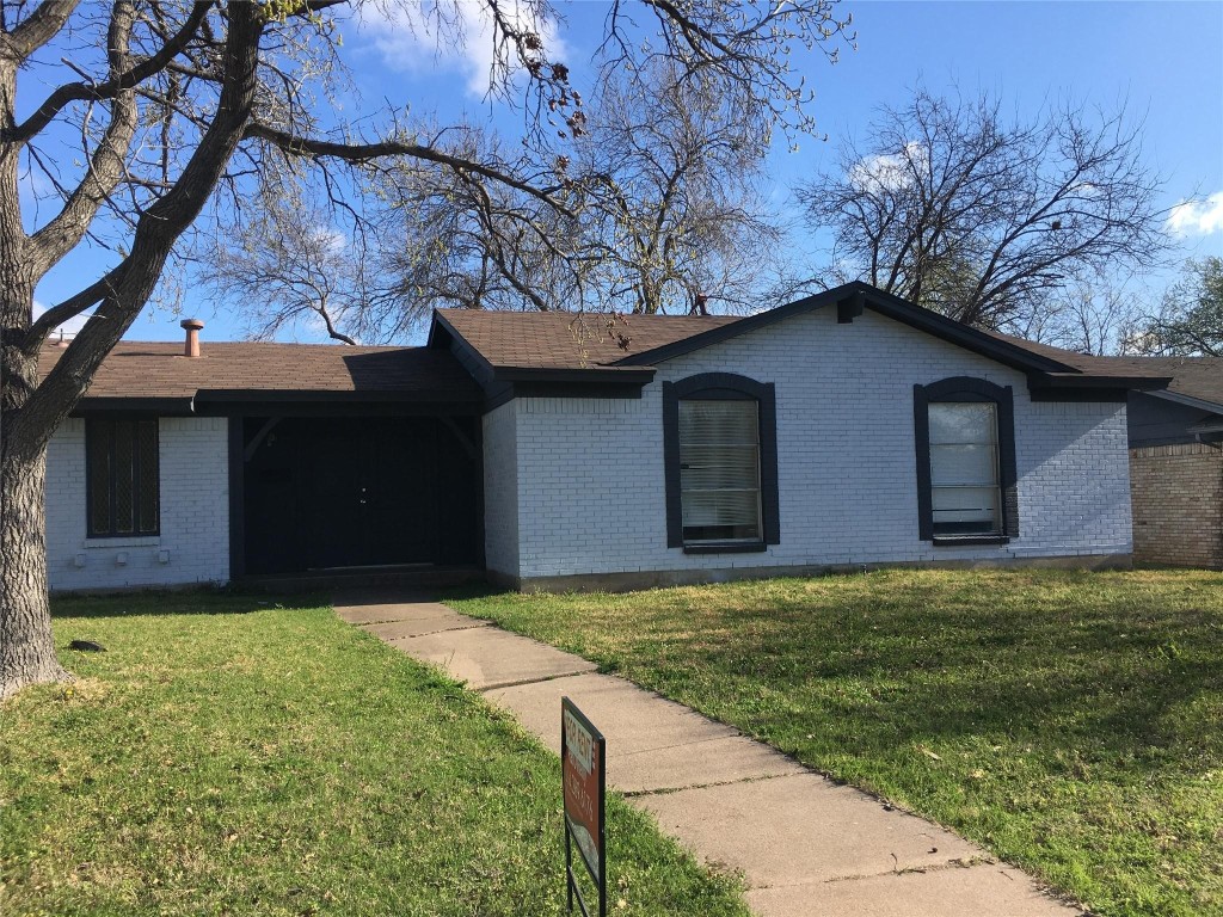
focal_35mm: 29
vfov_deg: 48.2
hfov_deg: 61.7
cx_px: 612
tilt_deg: +3.0
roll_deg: +3.0
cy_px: 458
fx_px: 1025
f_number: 2.2
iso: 25
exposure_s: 1/974
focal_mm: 4.15
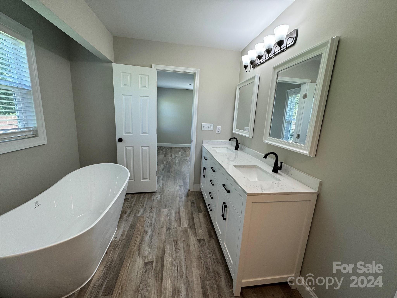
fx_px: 161
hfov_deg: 102.1
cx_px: 198
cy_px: 149
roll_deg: -2.6
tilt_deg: -11.6
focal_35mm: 14
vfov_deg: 85.7
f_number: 2.2
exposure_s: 1/120
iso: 125
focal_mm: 2.22
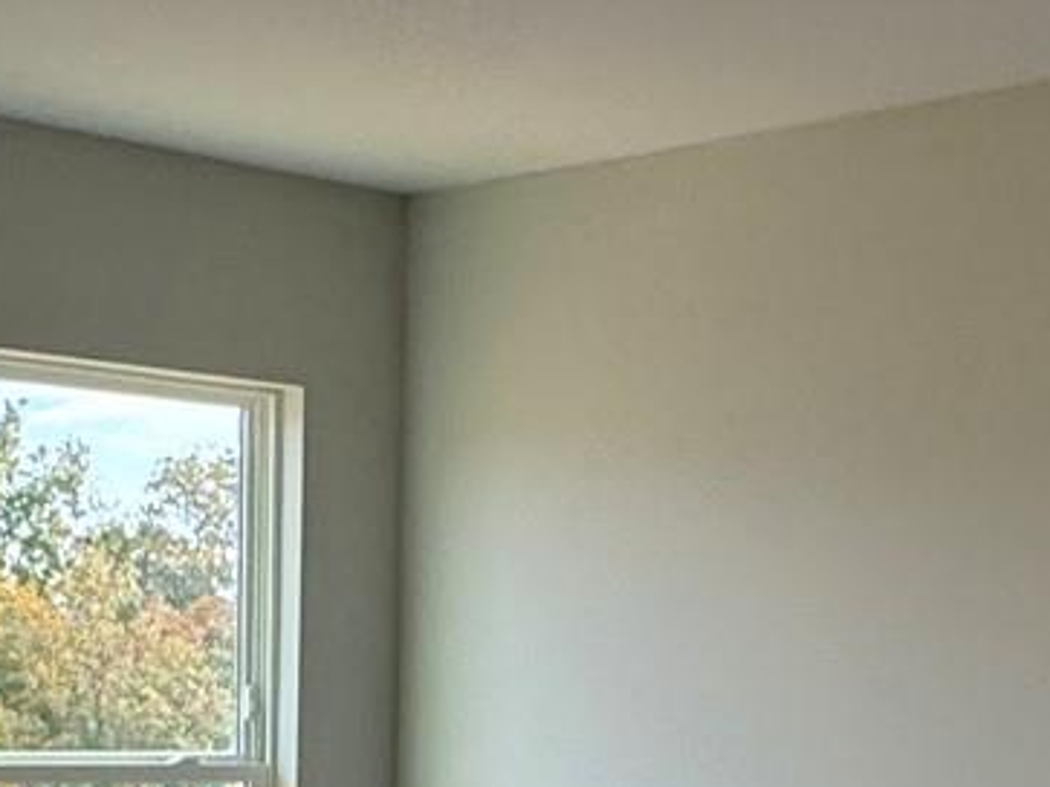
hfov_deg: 24.6
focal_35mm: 79
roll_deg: -4.6
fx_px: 2395
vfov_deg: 17.4
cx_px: 700
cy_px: 1059
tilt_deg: -12.5
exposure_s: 1/120
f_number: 2.2
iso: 50
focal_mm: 2.22
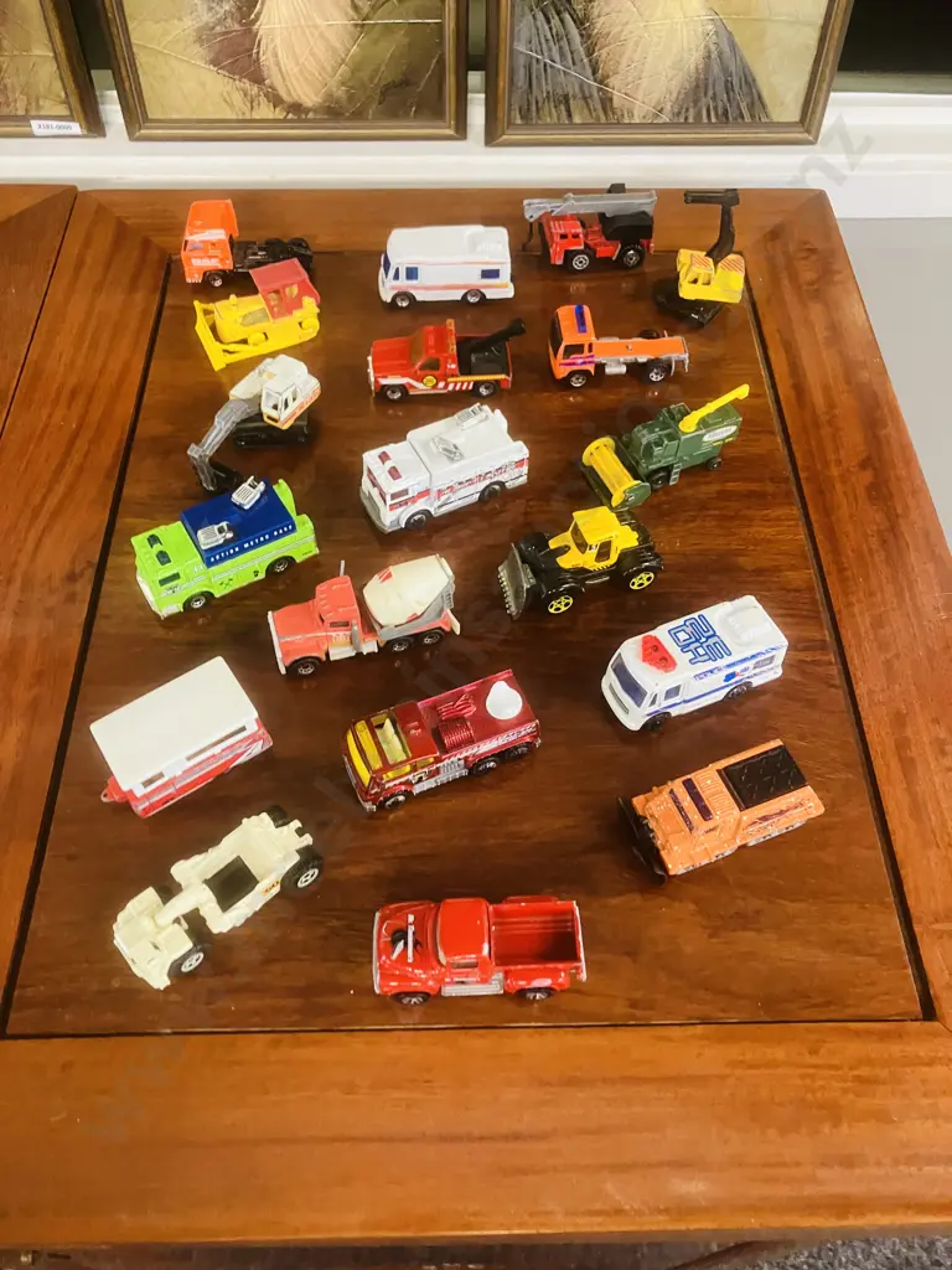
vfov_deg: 63.4
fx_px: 1027
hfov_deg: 49.7
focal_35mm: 28
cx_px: 476
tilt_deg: -55.3
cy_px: 635
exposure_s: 1/33
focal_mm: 3.99
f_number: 1.8
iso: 320
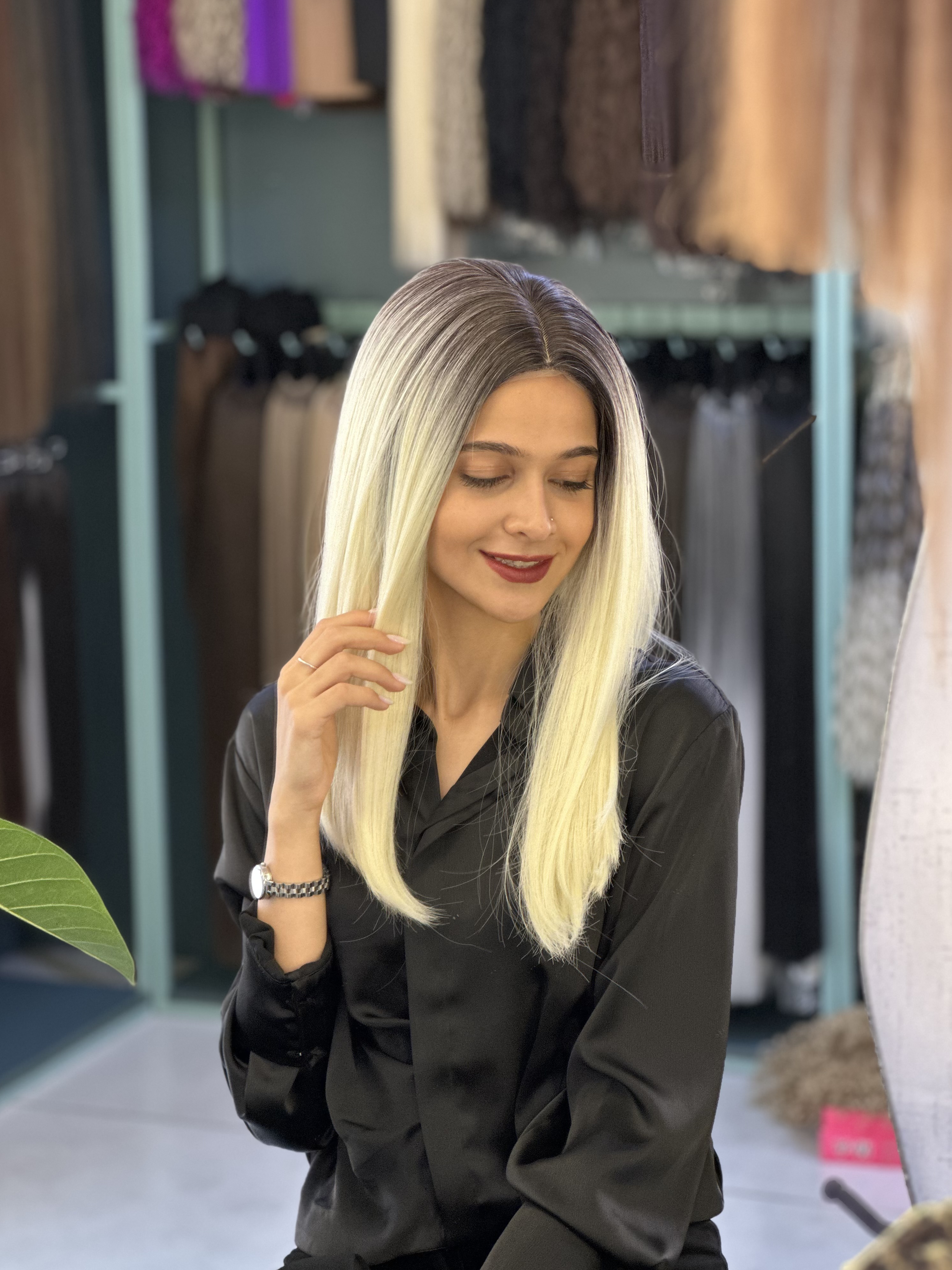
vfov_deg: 25.0
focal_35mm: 78
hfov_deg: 18.9
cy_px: 629
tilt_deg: -8.1
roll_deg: +0.6
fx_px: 2860
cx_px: 477
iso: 160
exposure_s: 1/33
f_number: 2.8
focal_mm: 9
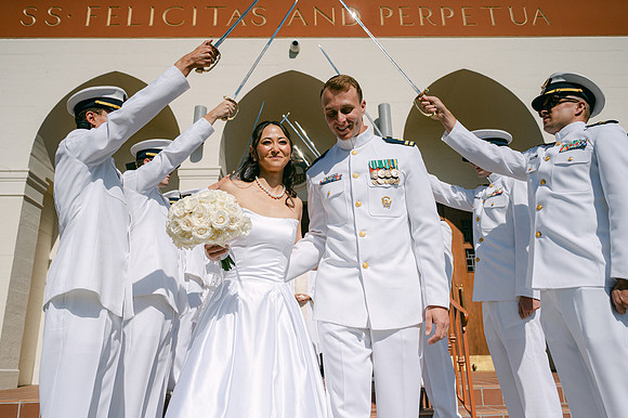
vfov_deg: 45.6
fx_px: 497
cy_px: 206
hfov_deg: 64.6
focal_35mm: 28
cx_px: 319
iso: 100
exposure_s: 1/5000
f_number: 4
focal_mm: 28
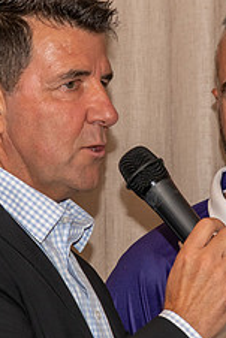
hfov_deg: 3.9
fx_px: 3356
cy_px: 173
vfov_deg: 5.8
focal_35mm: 357
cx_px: 159
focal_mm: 120
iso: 800
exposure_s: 1/60
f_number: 5.6
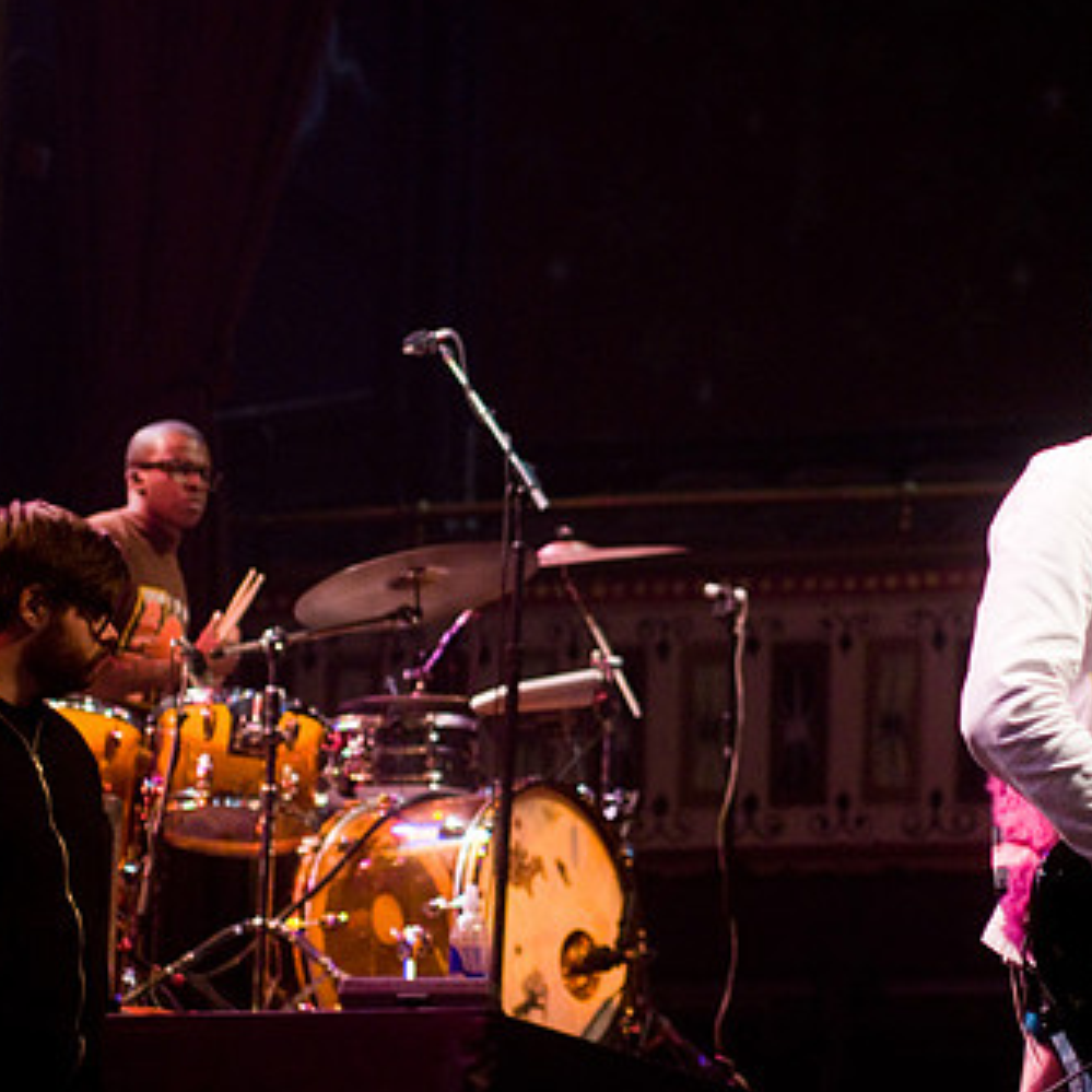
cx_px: 876
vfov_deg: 11.3
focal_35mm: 155
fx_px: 5532
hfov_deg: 11.2
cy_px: 621
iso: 640
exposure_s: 1/400
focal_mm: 70
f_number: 2.8
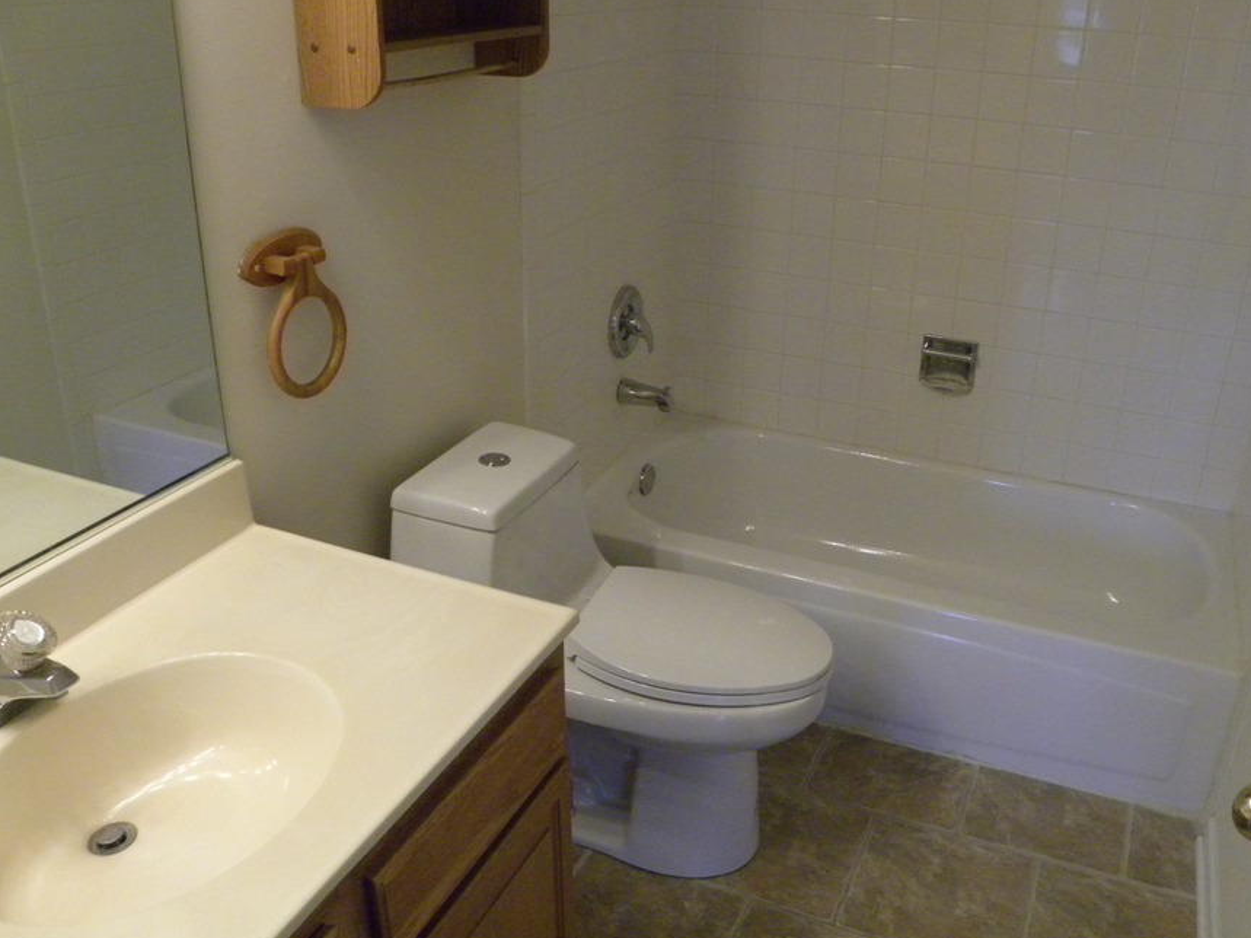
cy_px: 459
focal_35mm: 31
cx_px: 674
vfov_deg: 45.4
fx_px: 1120
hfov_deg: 58.3
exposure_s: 1/198
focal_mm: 4.6
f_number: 2.8
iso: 400
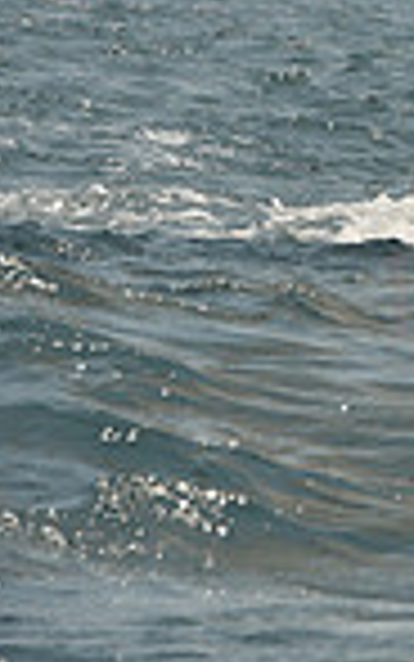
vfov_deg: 3.3
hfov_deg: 2.0
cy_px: -70
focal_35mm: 645
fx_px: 11633
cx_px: 1251
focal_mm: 160
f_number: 8
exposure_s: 1/640
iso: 250
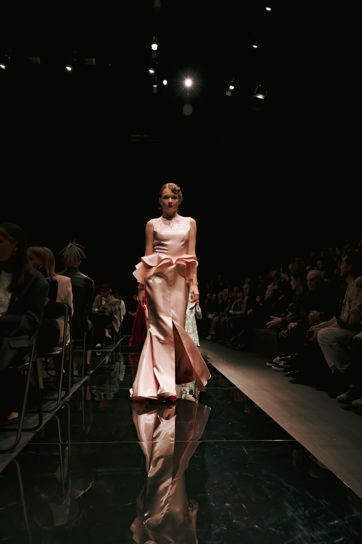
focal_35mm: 35
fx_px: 528
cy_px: 272
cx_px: 181
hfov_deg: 37.9
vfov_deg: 54.4
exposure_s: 1/125
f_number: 5
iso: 2000
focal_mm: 35
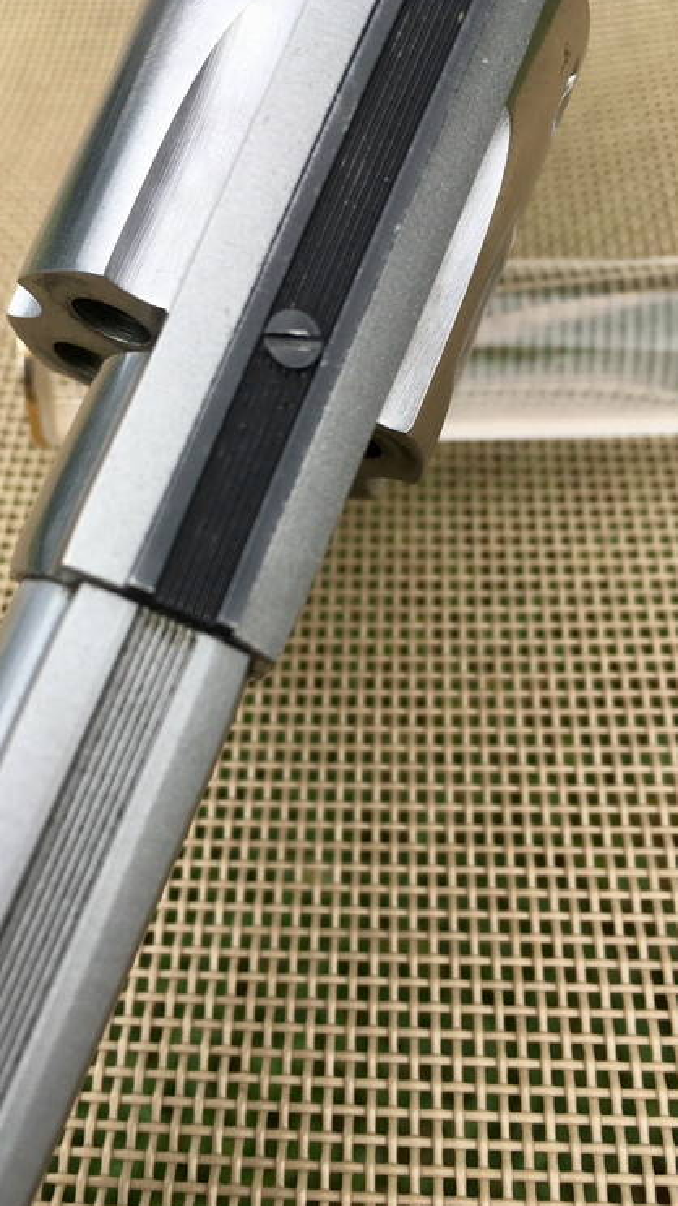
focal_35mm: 34
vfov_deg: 58.0
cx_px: 279
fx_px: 1087
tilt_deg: -56.2
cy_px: 604
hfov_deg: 34.6
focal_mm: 4.15
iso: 25
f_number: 2.2
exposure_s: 1/481
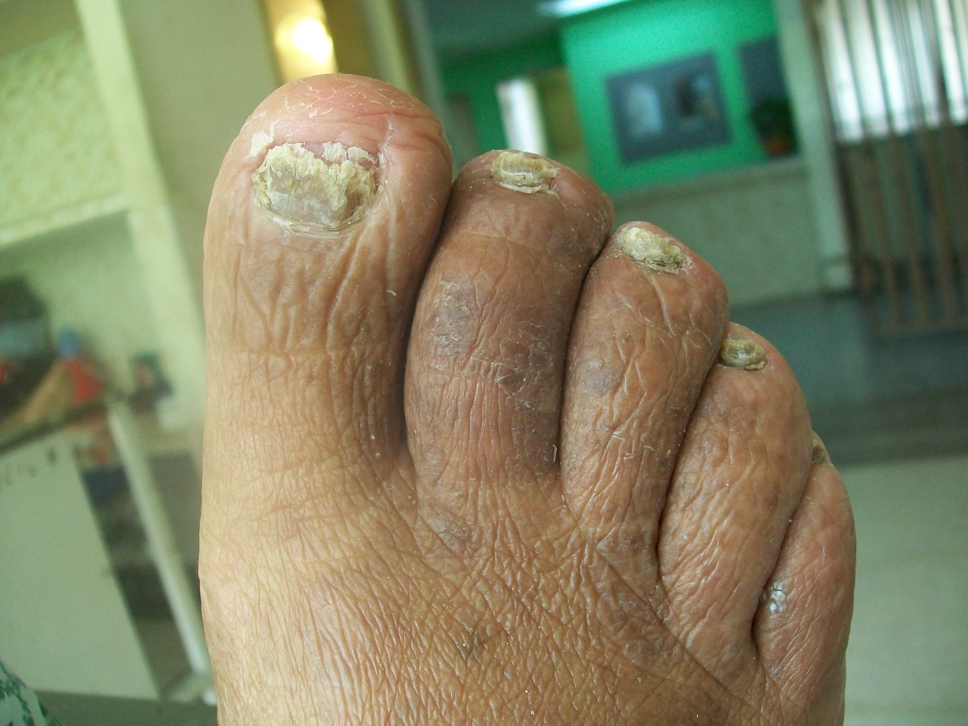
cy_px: 363
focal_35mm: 36
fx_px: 1007
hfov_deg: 51.4
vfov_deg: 39.7
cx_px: 484
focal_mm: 6
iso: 160
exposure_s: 1/40
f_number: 2.7
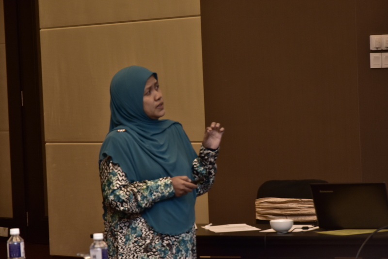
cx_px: 194
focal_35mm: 158
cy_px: 130
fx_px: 1698
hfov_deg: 13.0
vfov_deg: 8.7
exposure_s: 1/50
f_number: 7.1
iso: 1000
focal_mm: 105
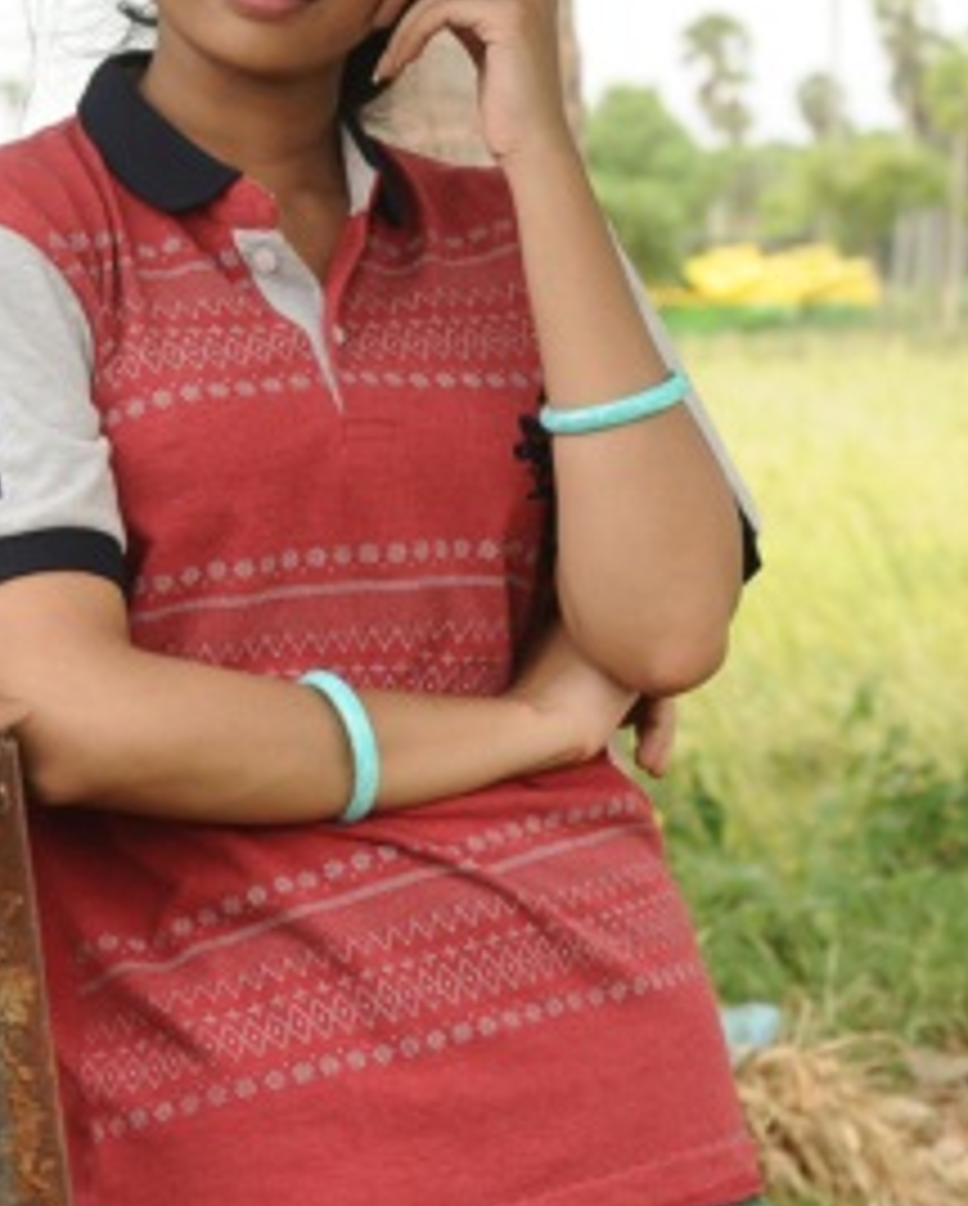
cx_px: -302
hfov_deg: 7.4
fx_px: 7436
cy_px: 299
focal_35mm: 208
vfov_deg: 9.3
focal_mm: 62
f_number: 7.1
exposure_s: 1/200
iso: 250
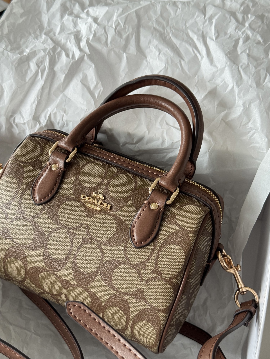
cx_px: 135
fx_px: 499
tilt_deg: -56.5
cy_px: 180
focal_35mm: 48
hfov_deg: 30.3
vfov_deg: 39.7
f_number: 1.78
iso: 100
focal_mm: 6.76
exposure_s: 1/104
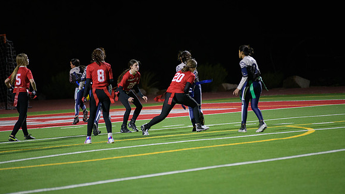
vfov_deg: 5.8
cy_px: 97
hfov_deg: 10.2
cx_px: 172
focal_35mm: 211
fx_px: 1930
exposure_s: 1/640
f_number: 2.8
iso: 3600
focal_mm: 200
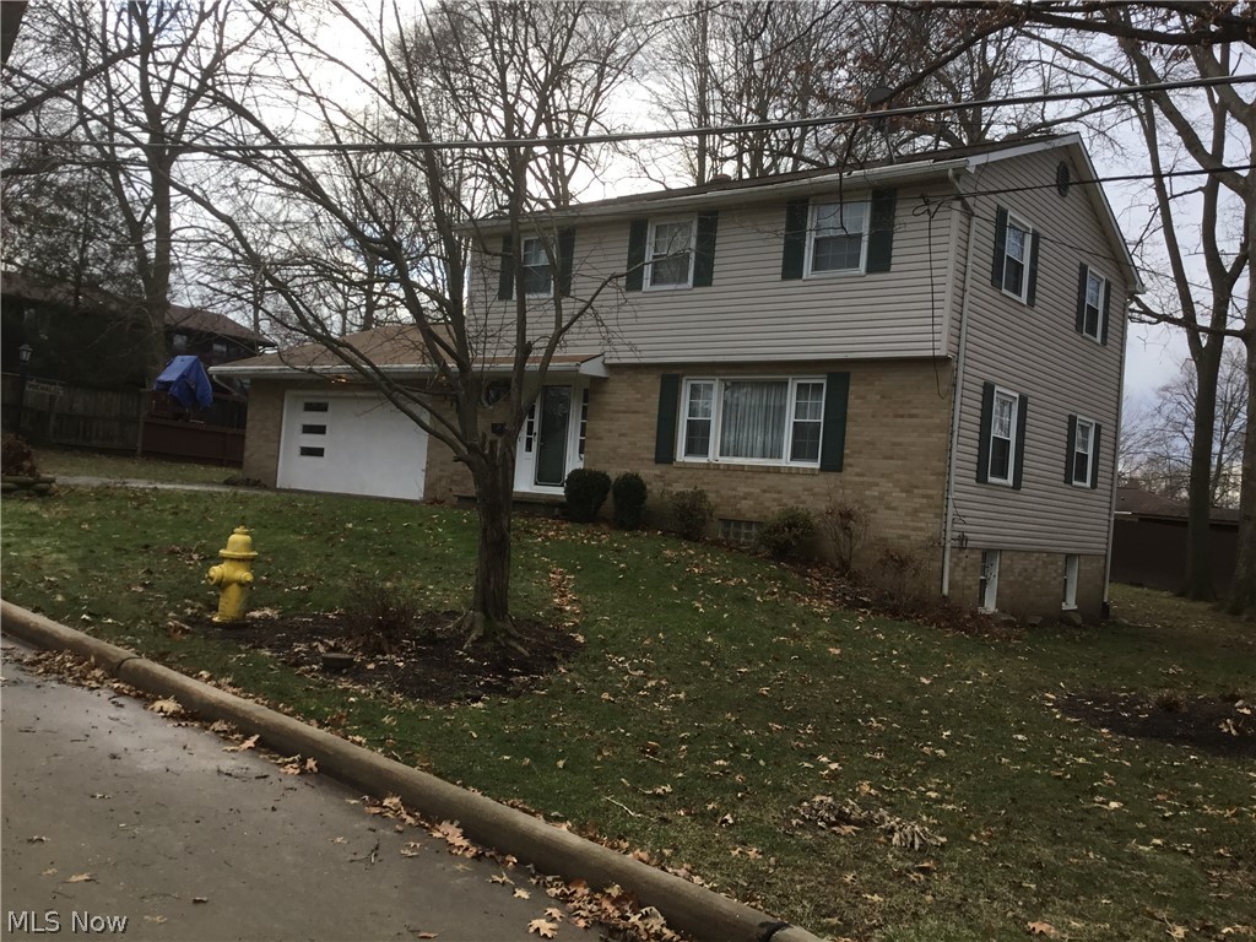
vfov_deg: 45.4
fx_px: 1125
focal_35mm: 31
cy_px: 471
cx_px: 628
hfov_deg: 58.4
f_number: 2.4
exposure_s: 1/301
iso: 25
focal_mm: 3.3
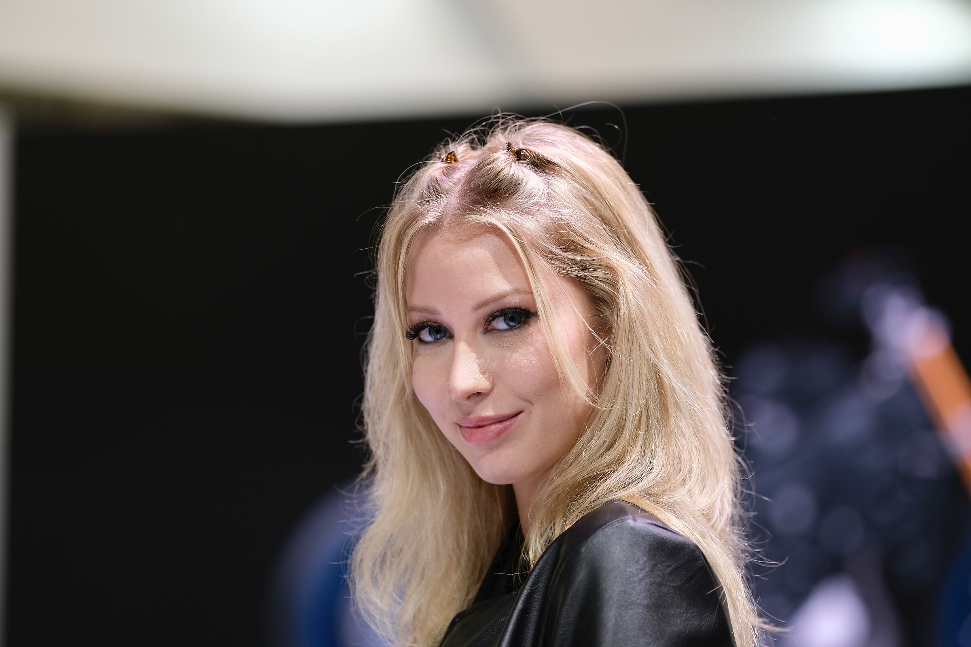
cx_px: 486
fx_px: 3641
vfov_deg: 10.2
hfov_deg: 15.2
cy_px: 324
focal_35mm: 135
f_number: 2
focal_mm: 90
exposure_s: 1/200
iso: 160
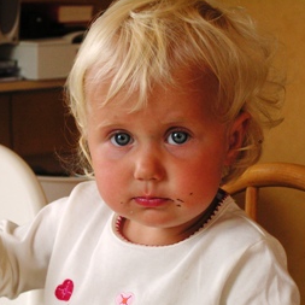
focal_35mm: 125
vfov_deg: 14.0
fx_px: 1246
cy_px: 153
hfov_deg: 14.0
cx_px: 152
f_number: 3.2
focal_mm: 17.5
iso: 160
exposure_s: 1/100
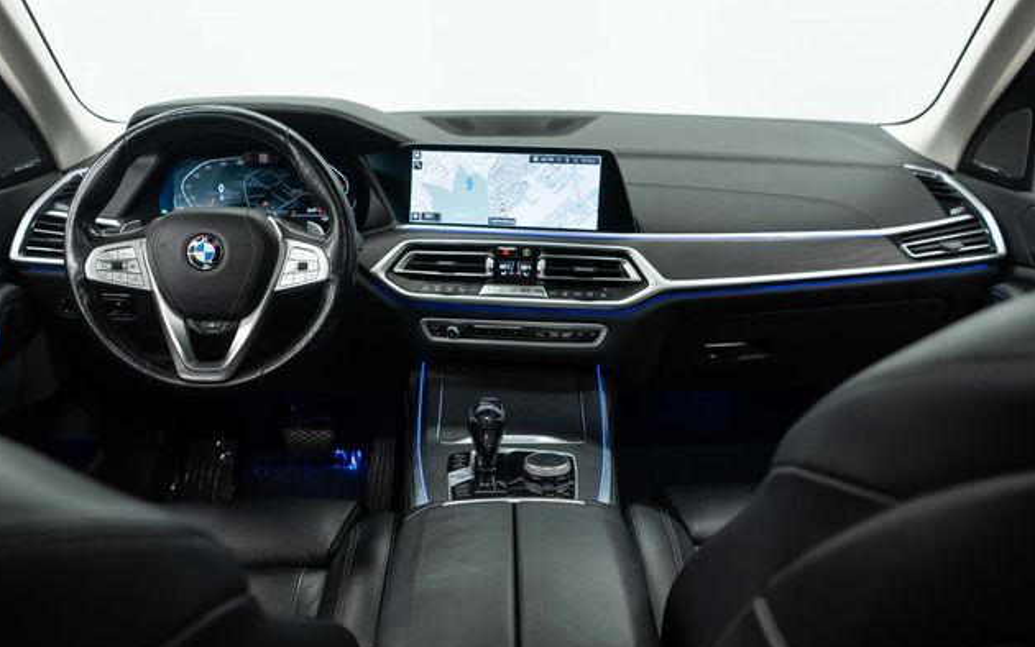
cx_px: 514
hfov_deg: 64.6
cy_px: 347
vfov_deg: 43.1
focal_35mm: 29
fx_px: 818
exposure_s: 1/40
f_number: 3.2
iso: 500
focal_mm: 28
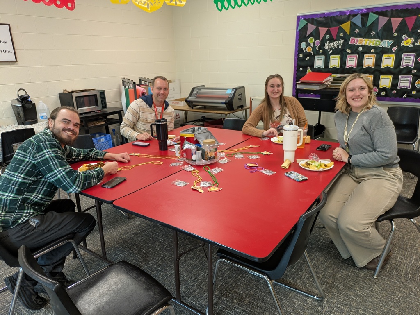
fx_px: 303
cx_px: 210
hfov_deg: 69.4
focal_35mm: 25
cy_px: 158
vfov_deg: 54.9
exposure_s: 1/60
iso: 218
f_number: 1.89
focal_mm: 5.43
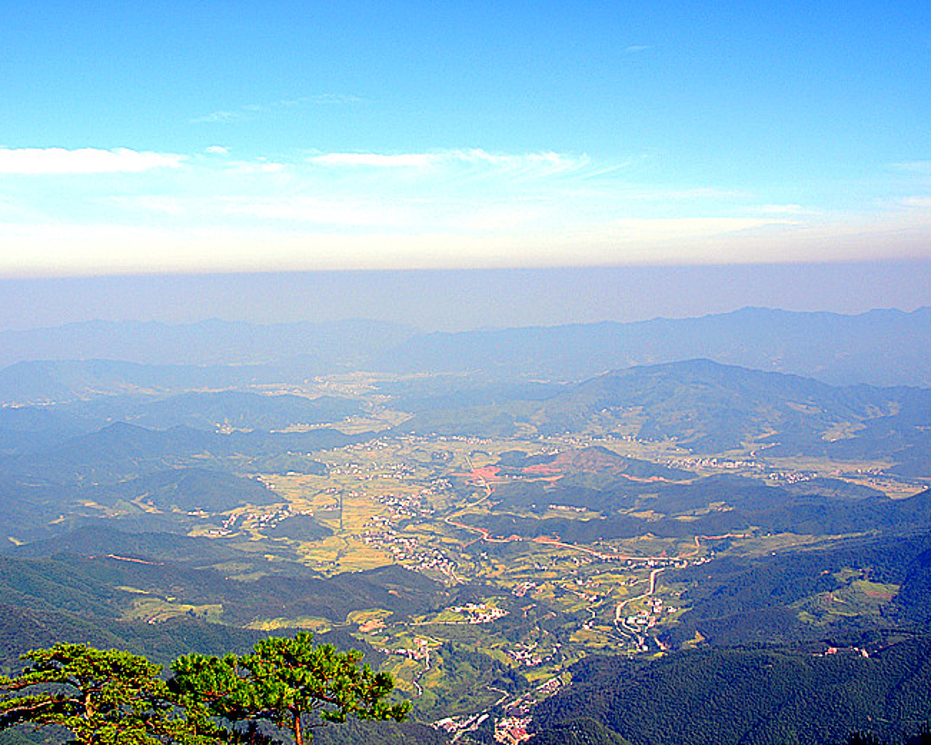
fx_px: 1047
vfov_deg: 39.2
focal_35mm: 38
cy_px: 367
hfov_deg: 47.8
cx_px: 392
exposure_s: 1/250
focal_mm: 22
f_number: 10
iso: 200
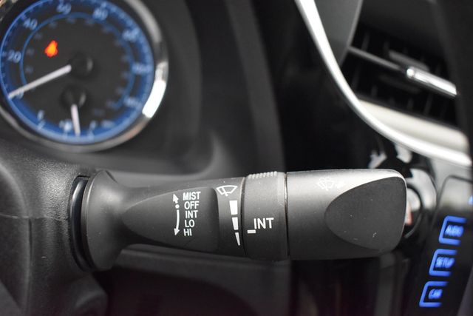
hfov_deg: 61.9
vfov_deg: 43.6
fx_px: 394
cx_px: 236
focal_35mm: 30
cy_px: 158
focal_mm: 20
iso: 1100
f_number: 3.5
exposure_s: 1/125
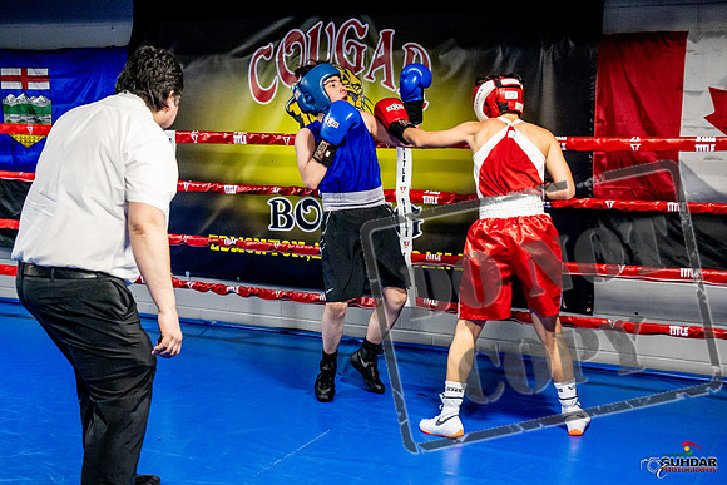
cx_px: 364
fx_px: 1050
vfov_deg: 26.0
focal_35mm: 52
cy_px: 242
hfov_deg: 38.2
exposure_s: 1/800
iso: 5000
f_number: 2.8
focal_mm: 35
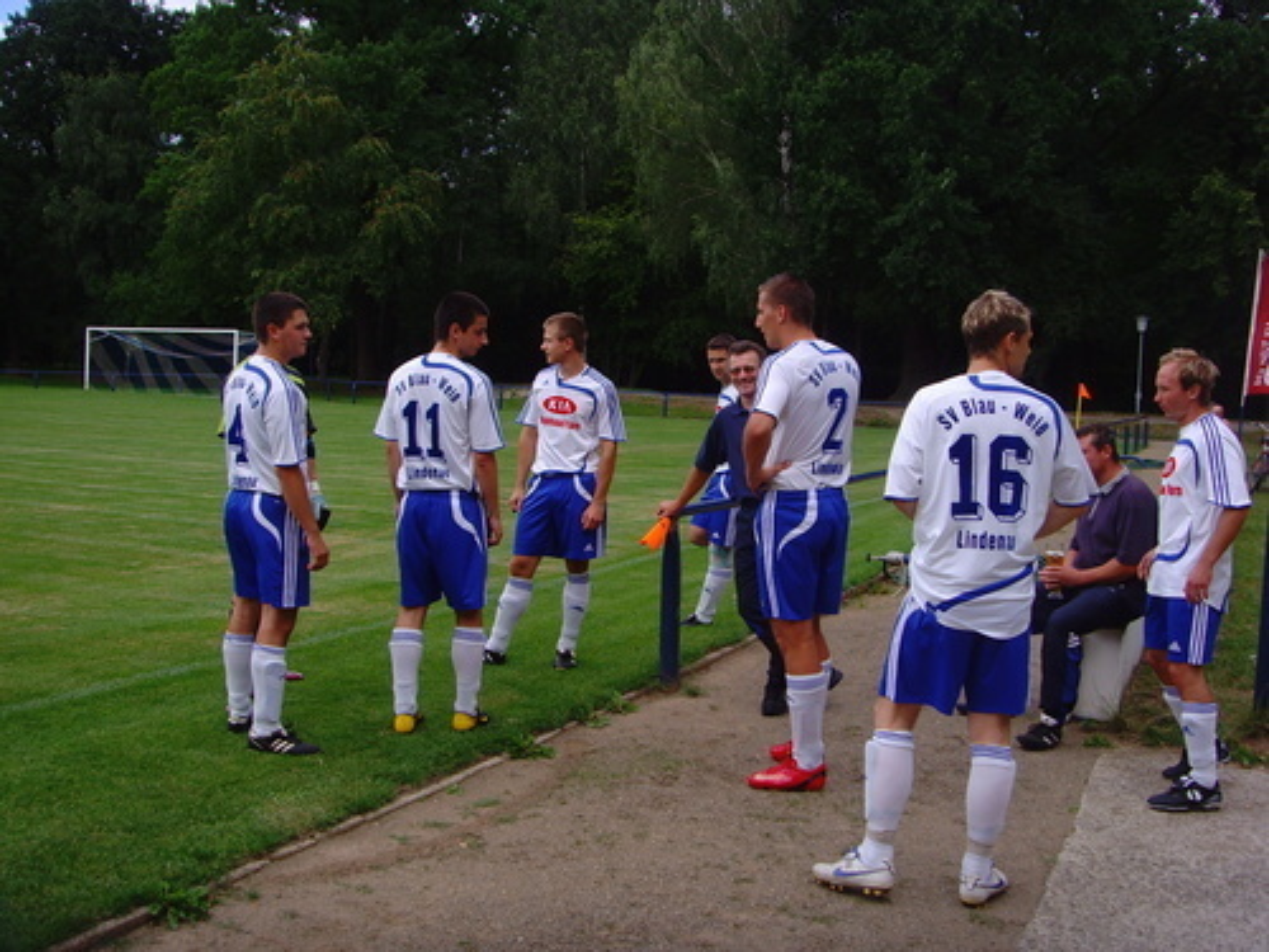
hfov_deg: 47.9
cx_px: 634
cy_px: 476
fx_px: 1430
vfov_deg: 36.8
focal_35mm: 39
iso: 80
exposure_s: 1/350
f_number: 3.5
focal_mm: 6.6
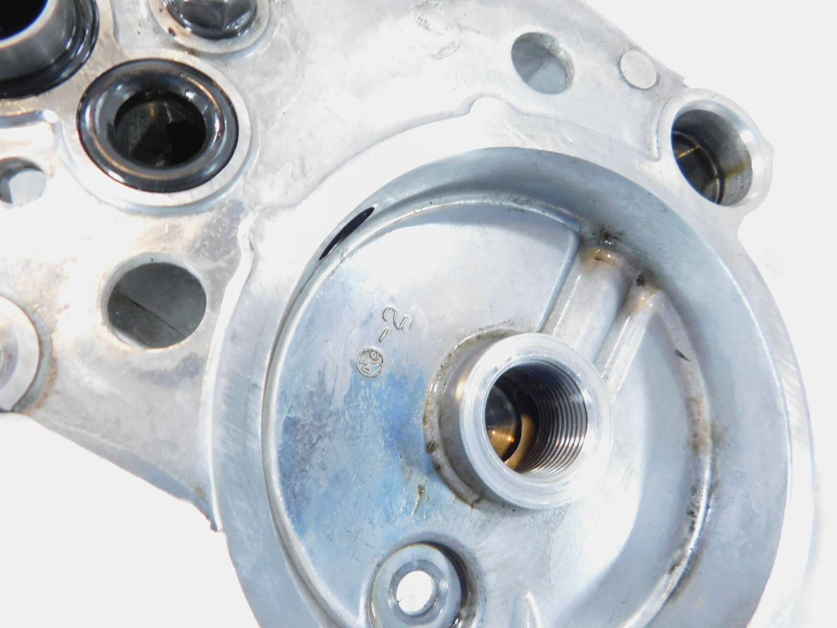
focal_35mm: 23
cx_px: 418
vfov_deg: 58.9
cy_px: 314
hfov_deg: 73.9
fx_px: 556
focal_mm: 4
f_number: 3
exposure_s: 1/25
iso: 400
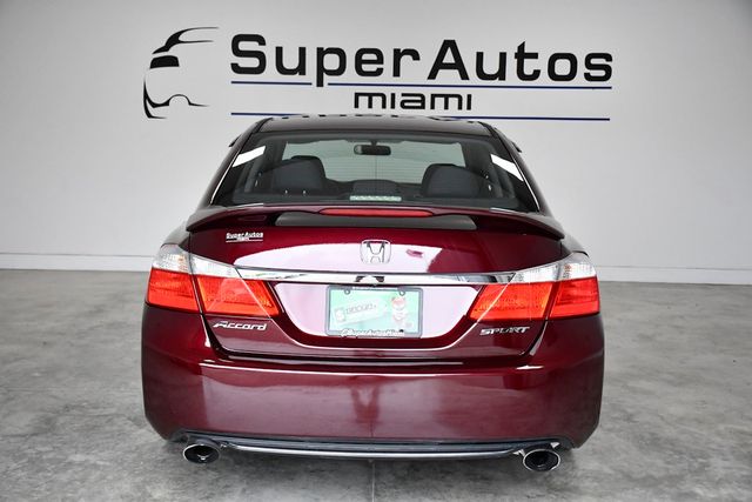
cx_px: 376
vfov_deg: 33.4
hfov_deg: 48.4
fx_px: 836
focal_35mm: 40
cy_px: 251
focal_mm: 27
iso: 2500
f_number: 4
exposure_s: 1/2500
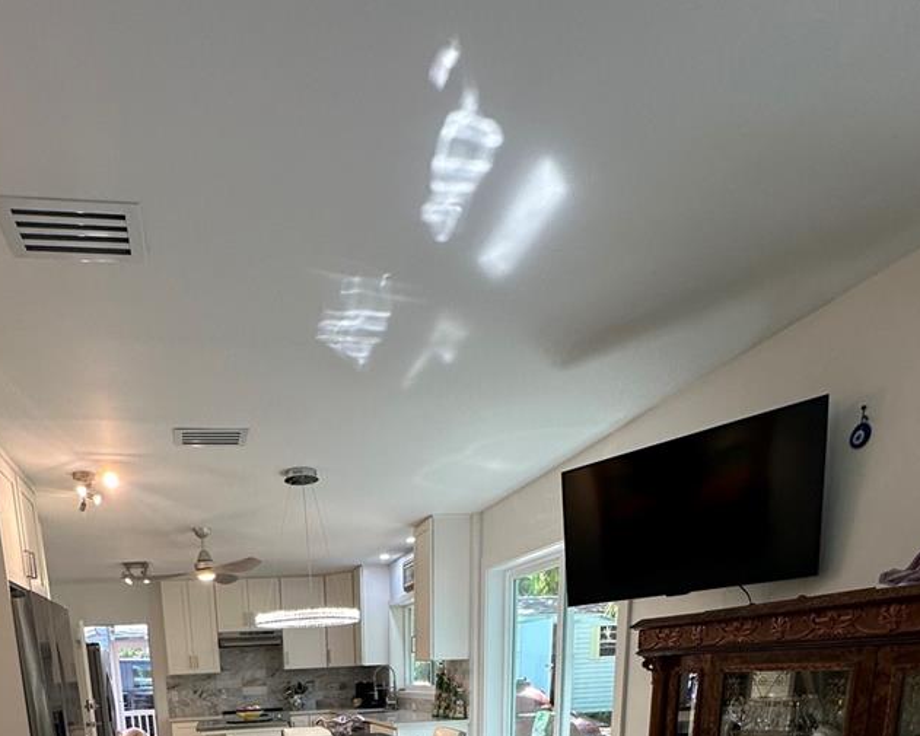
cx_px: 309
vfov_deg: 41.1
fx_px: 708
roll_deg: +1.3
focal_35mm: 26
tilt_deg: -12.3
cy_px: 850
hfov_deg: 64.4
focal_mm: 2.22
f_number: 2.2
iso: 80
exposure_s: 1/120
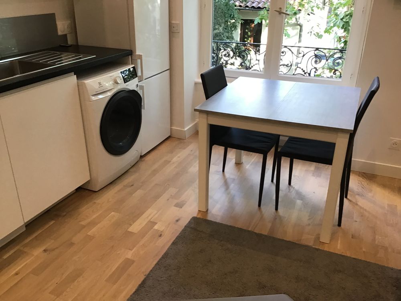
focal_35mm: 31
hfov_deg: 58.4
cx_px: 200
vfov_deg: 45.4
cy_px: 150
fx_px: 359
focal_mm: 3.3
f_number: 2.4
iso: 80
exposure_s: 1/33
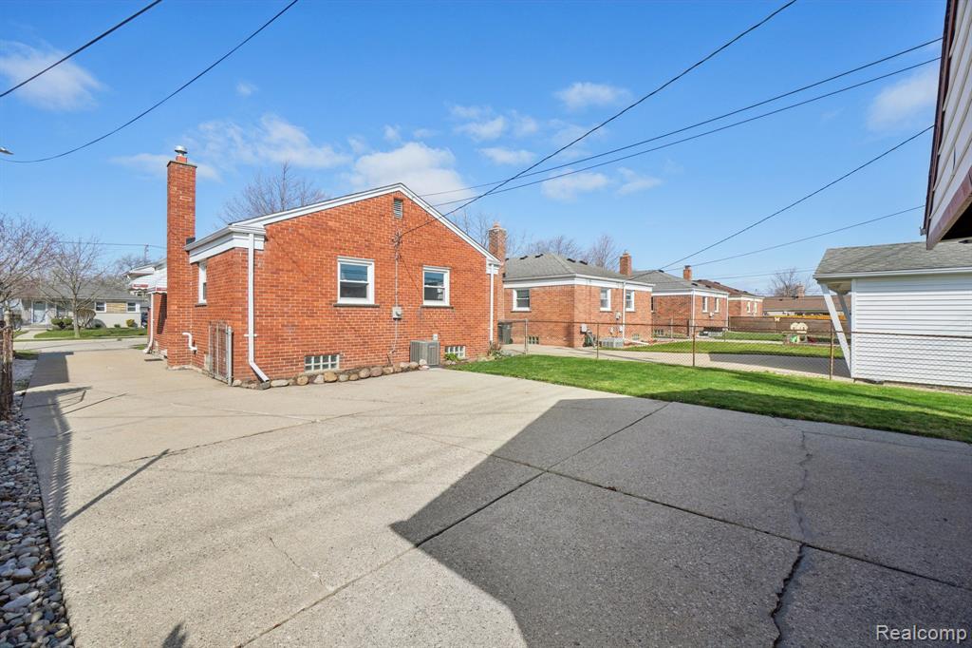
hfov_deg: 100.4
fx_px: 405
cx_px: 486
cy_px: 324
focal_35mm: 15
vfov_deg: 77.3
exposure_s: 1/350
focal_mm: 10
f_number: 8
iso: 100
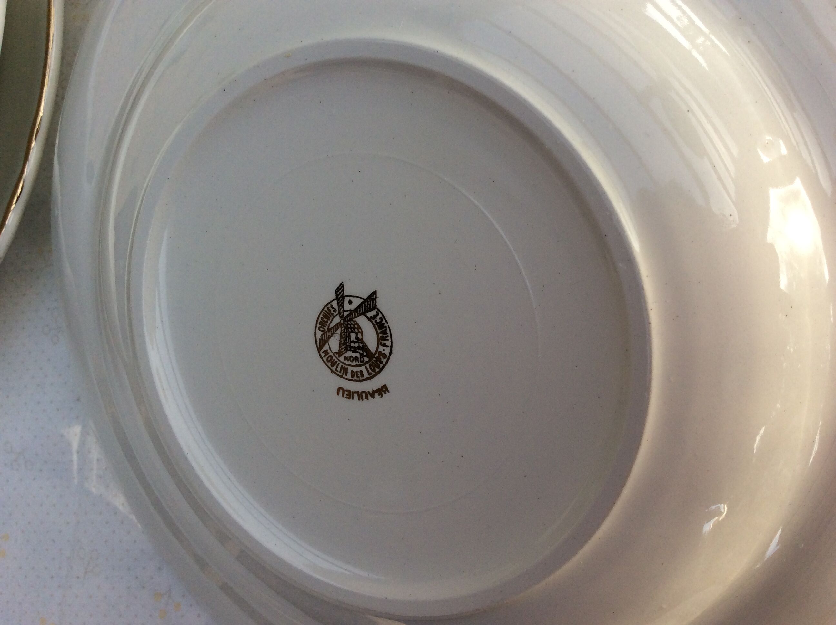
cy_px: 312
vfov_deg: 44.1
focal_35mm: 32
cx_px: 418
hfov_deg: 56.9
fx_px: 772
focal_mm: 3.3
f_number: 2.4
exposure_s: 1/100
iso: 50
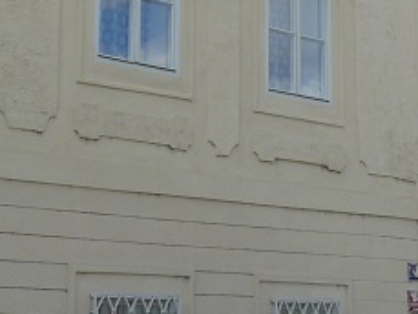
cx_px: 282
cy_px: -73
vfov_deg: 13.0
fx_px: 1341
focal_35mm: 111
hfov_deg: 17.7
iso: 100
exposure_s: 1/200
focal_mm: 6
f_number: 5.6
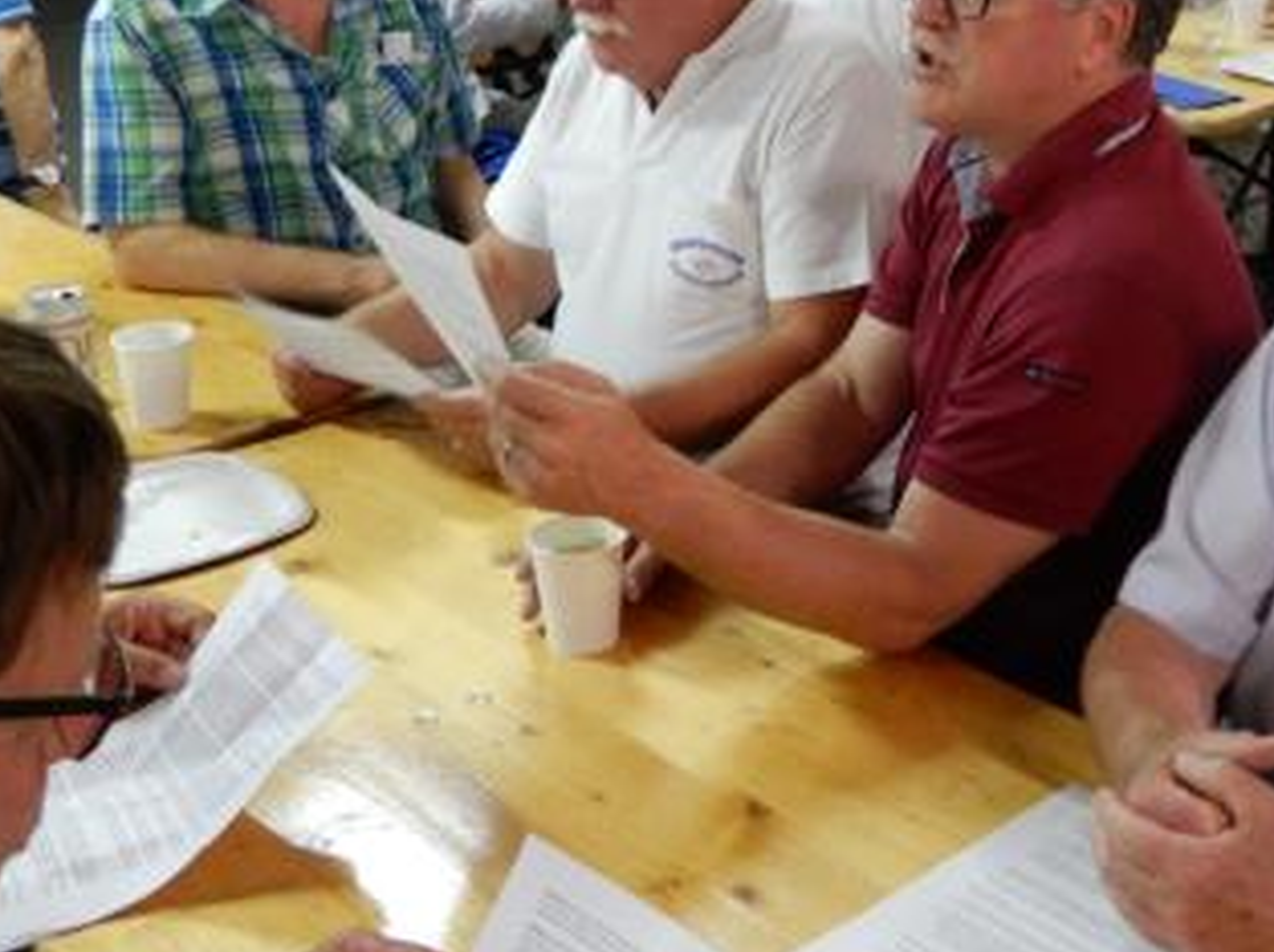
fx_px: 2059
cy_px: 230
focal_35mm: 56
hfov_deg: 34.0
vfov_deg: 25.7
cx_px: 871
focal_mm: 6.2
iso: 400
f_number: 4
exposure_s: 1/15
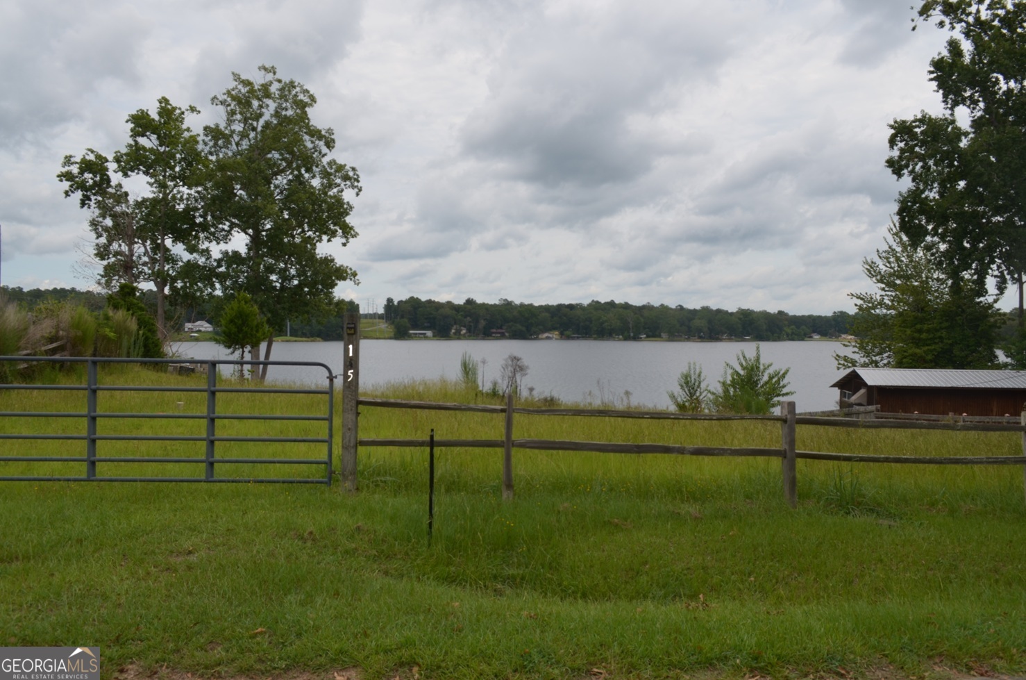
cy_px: 340
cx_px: 513
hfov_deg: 67.5
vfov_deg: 47.7
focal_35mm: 27
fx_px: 768
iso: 100
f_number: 9
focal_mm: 18
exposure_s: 1/200
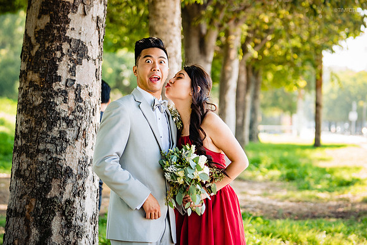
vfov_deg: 11.4
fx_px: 1222
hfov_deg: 17.1
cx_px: 181
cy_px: 128
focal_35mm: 120
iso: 100
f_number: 2.8
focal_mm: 75
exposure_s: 1/100
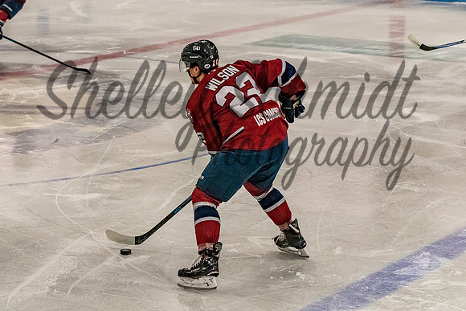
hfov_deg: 16.9
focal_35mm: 121
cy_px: 133
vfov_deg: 11.3
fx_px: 1570
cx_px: 212
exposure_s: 1/800
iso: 3200
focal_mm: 70
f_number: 4
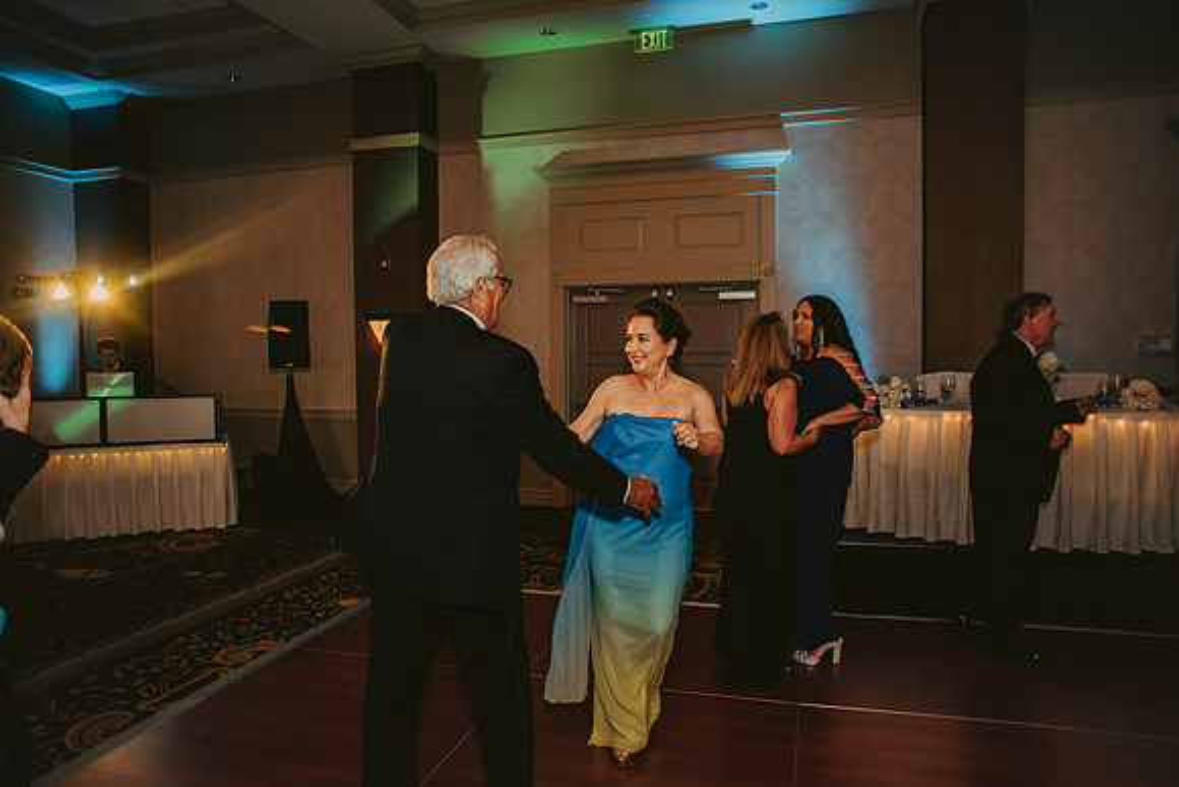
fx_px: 786
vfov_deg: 53.2
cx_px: 590
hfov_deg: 73.7
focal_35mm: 24
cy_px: 394
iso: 800
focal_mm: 24
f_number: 2.8
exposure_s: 1/125
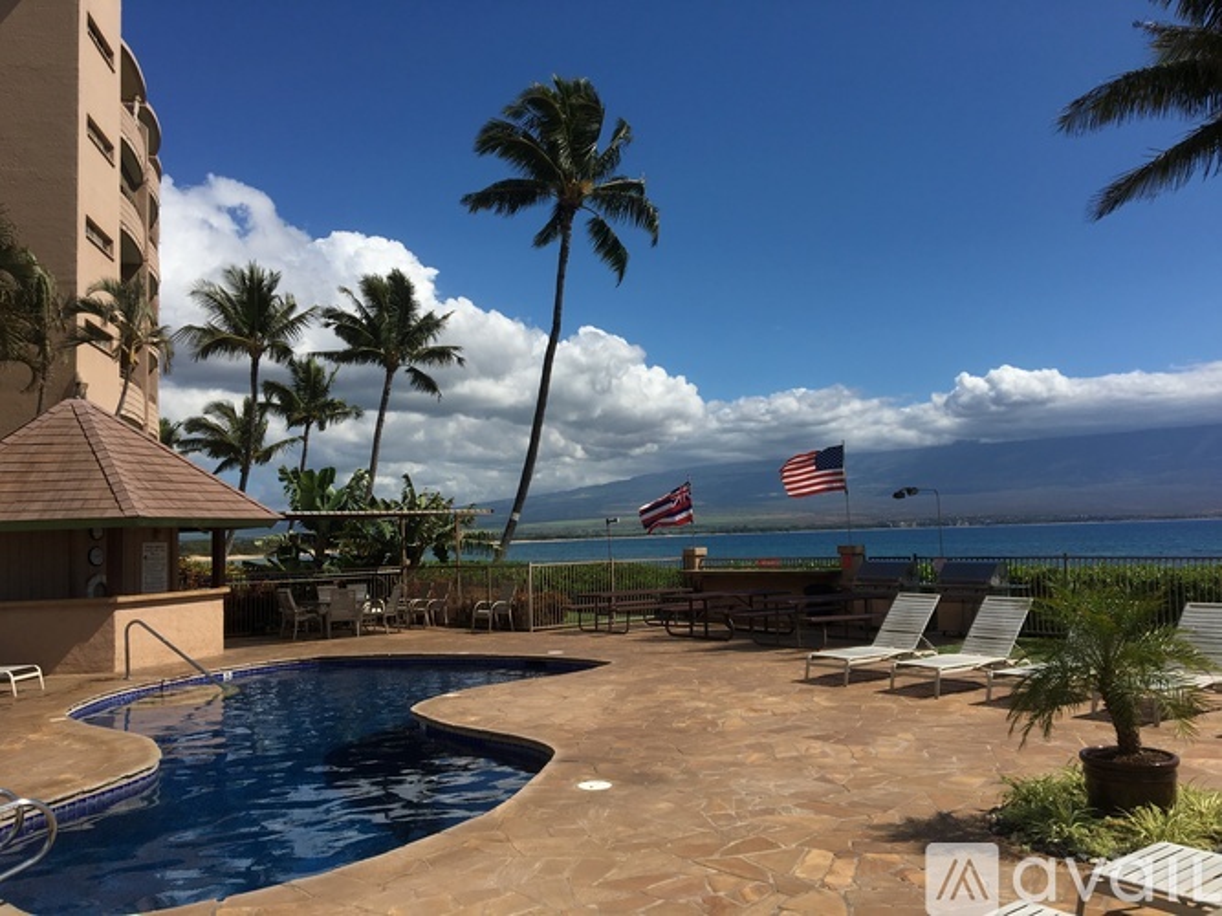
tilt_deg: +4.6
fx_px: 1024
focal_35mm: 29
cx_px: 611
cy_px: 458
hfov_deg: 61.7
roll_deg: +2.5
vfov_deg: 48.2
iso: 25
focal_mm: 4.15
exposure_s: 1/3205
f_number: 2.2
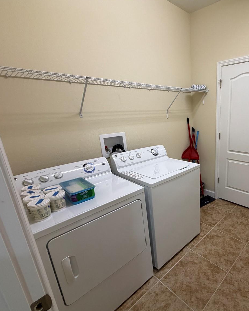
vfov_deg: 83.3
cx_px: 194
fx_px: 175
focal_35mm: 19
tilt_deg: -15.7
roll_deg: +1.4
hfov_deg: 65.5
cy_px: 159
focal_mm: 2.22
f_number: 2.2
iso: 250
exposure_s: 1/120
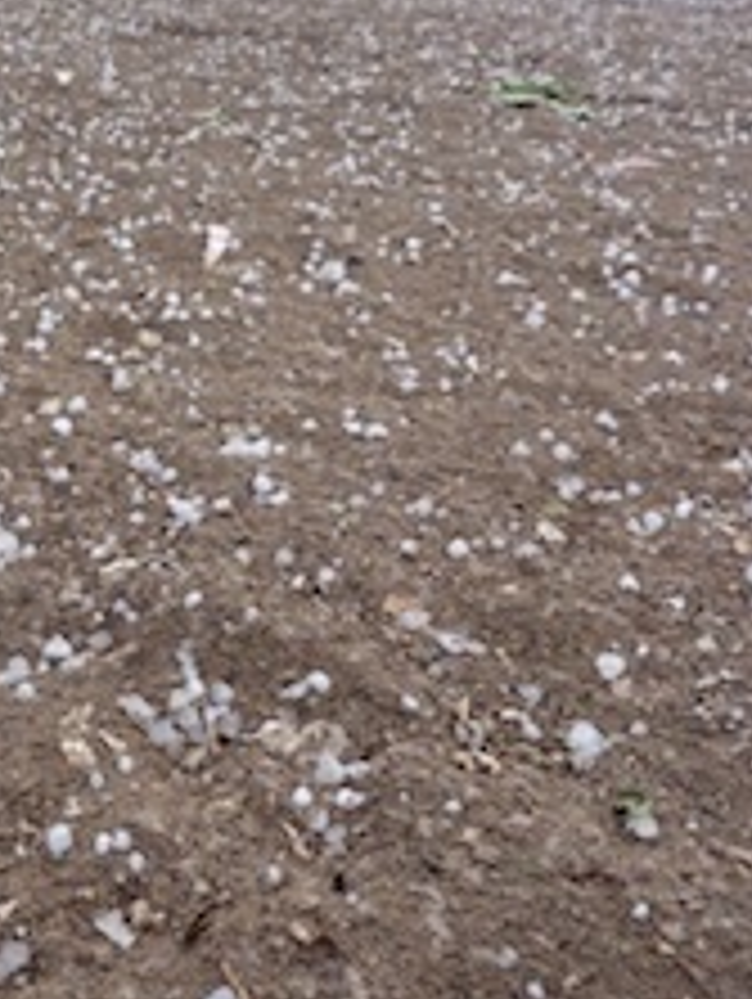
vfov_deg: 42.0
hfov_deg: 31.3
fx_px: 1301
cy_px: 504
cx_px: 140
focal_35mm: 45
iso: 80
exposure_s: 1/80
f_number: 3.3
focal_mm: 4.1
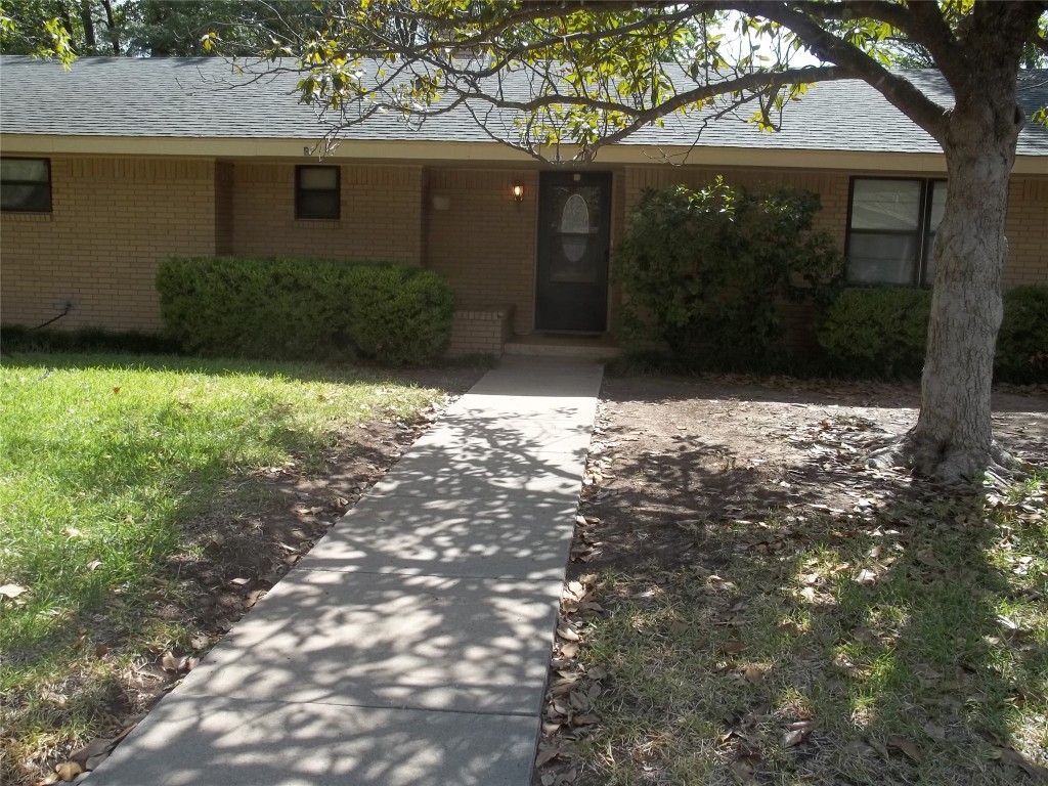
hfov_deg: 55.4
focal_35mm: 33
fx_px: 999
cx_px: 524
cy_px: 393
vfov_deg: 42.9
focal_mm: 5.9
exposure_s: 1/400
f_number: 3.3
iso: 64
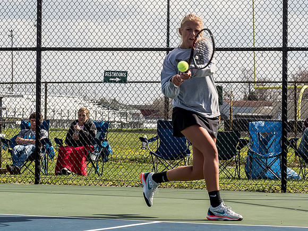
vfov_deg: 8.1
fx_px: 1629
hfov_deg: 10.8
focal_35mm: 183
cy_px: 70
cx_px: 182
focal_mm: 48
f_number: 5
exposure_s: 1/1600
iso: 320
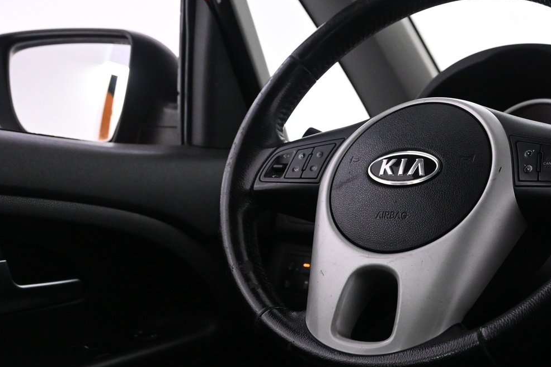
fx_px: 793
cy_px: 184
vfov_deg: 26.1
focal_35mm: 52
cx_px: 430
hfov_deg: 37.1
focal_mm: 21
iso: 3200
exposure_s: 1/60
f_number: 4
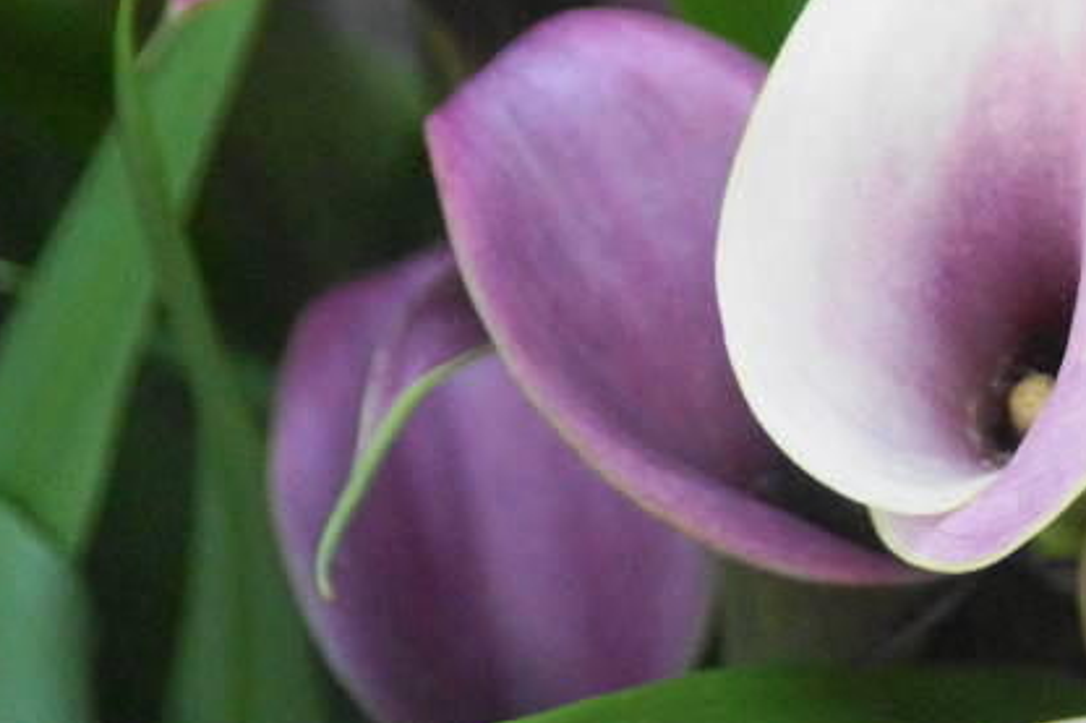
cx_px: 1143
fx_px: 12182
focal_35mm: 404
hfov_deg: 5.1
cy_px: 462
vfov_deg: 3.4
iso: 1600
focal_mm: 100
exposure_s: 1/60
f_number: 5.6
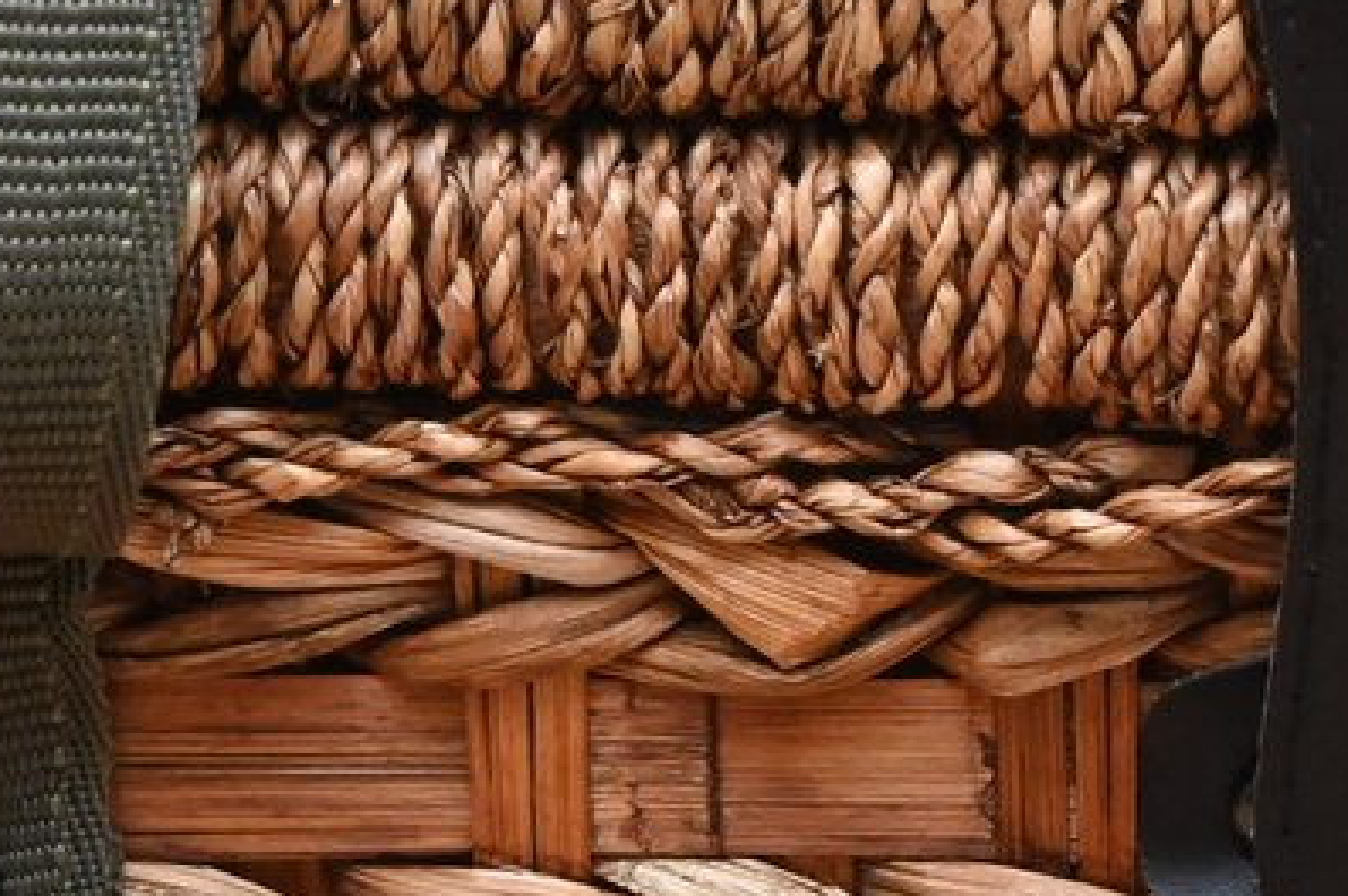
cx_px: 1446
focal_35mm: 615
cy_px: 585
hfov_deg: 3.4
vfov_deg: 2.2
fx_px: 23009
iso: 5000
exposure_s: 1/60
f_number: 9
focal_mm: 122
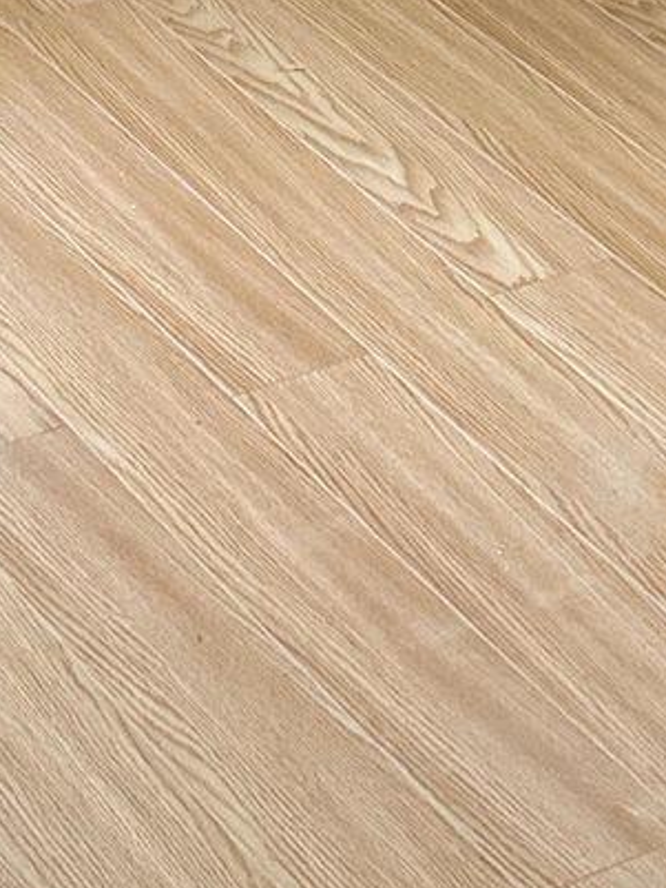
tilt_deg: -15.7
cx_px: 277
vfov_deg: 13.2
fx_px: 3538
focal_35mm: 138
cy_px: -576
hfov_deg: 10.8
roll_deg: -1.1
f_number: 1.78
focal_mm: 6.76
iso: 640
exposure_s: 1/60
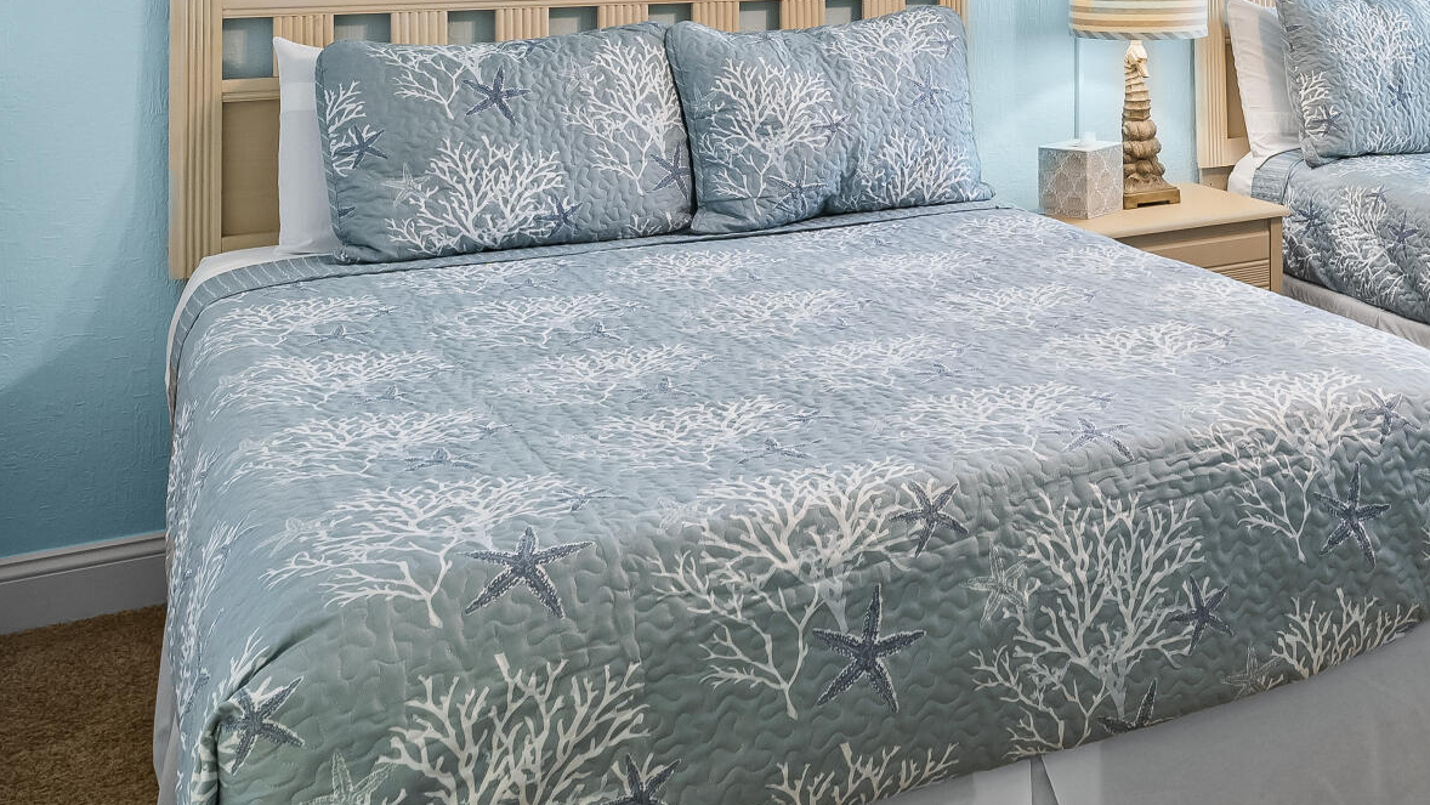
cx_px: 1265
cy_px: -92
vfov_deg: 25.9
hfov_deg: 44.1
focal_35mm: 42
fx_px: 1608
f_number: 8
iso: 400
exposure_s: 1/1.67
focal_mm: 15.9
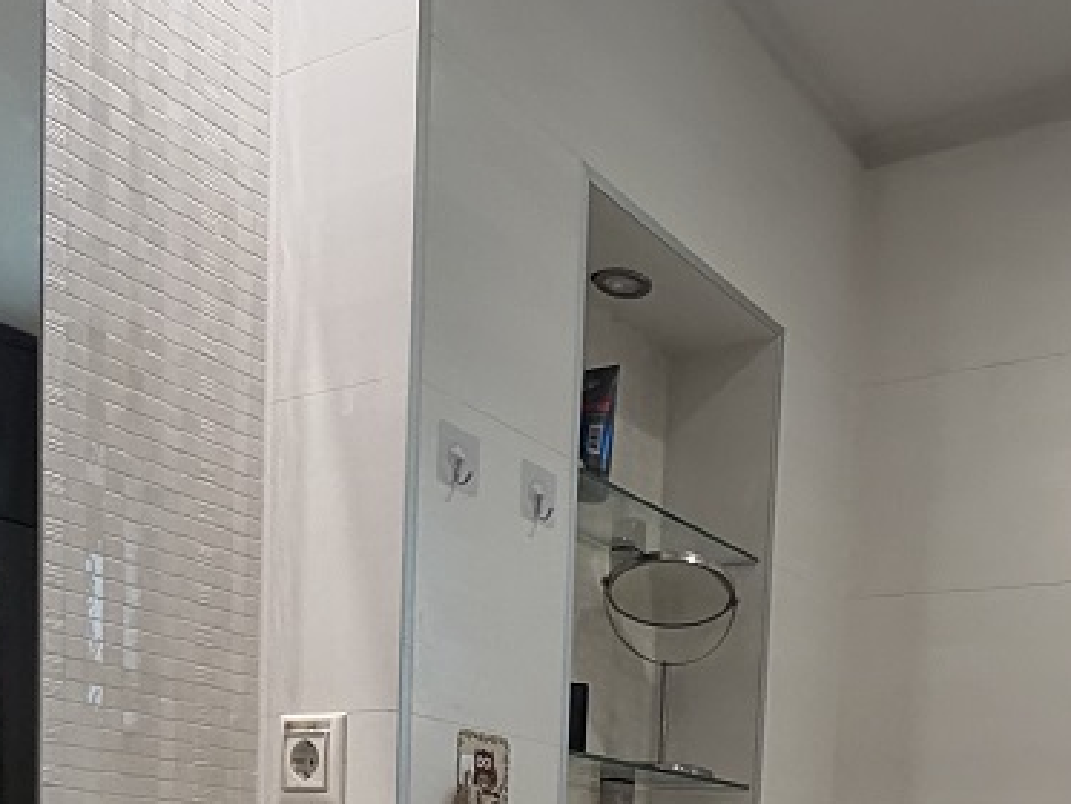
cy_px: 1045
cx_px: 767
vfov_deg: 27.1
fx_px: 1393
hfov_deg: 41.2
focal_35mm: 45
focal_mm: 2.22
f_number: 2.2
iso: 320
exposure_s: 1/100
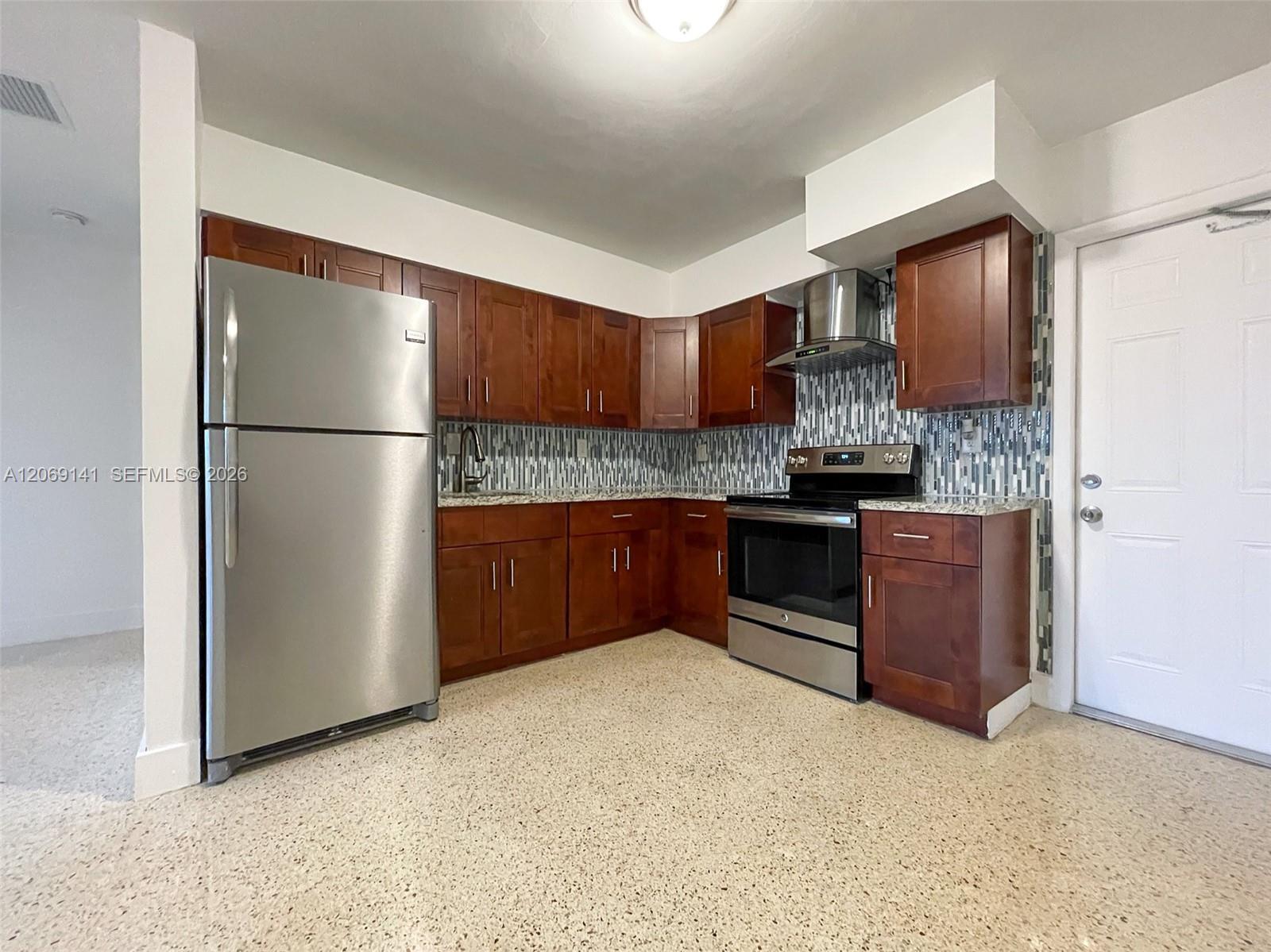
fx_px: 477
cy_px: 476
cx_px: 636
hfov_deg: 106.2
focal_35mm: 13
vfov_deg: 89.9
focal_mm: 1.54
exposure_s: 1/40
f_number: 2.4
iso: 1000
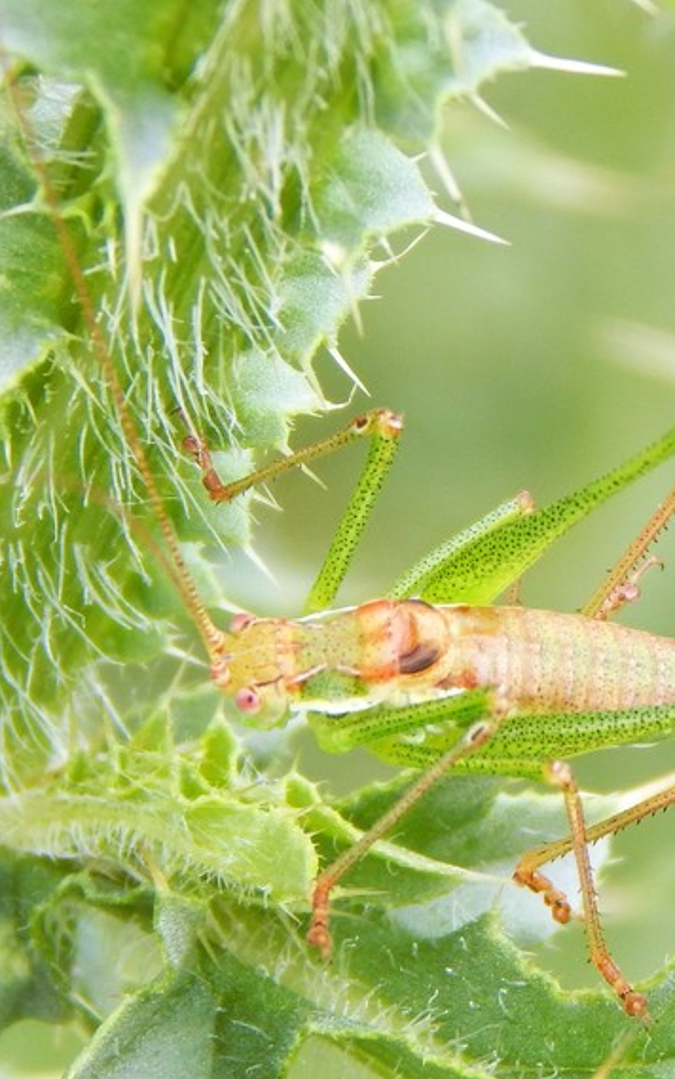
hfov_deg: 4.0
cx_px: 428
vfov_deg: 6.4
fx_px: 9676
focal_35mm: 329
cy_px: 529
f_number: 5.4
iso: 125
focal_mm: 37.1
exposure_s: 1/100
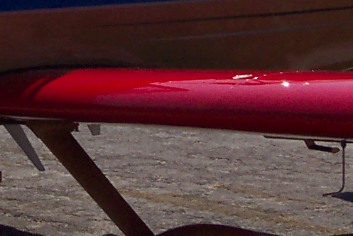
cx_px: 87
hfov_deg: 12.4
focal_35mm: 165
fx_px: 1619
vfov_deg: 8.2
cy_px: -95
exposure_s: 1/1000
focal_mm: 8
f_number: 4.8
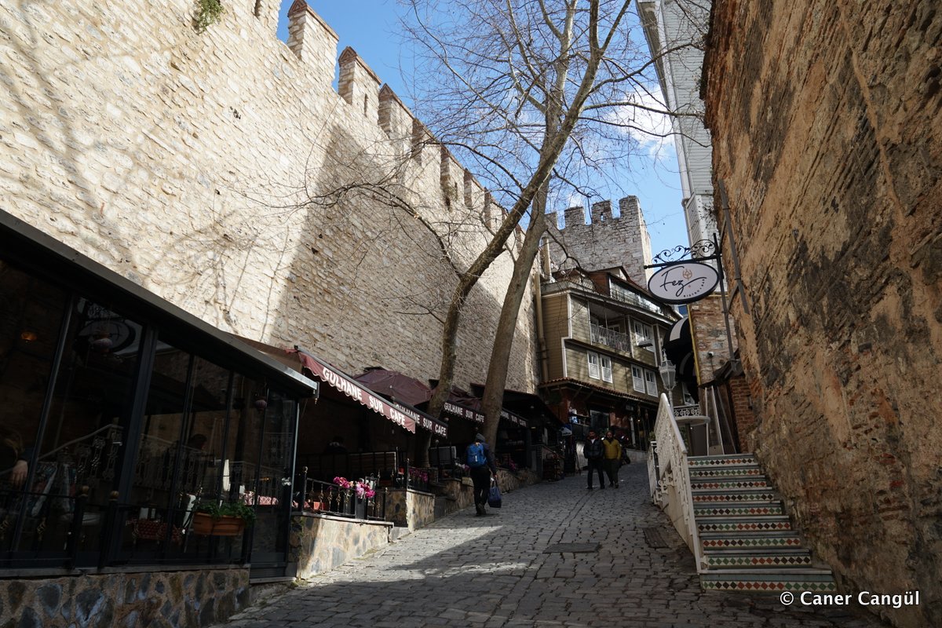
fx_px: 628
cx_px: 471
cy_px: 314
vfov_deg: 53.1
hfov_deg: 73.7
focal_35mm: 24
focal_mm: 24
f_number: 8
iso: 100
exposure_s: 1/125
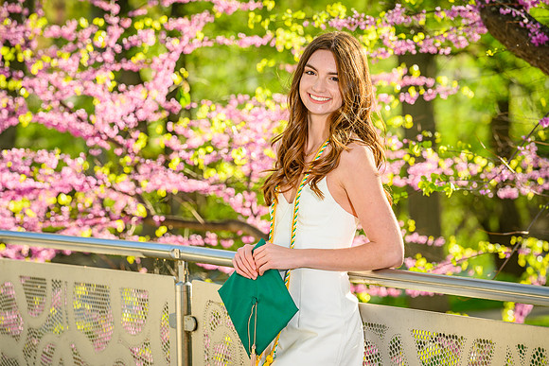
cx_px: 274
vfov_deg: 8.1
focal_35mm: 170
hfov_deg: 12.1
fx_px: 2597
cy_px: 183
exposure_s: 1/200
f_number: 5.6
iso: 100
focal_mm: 170
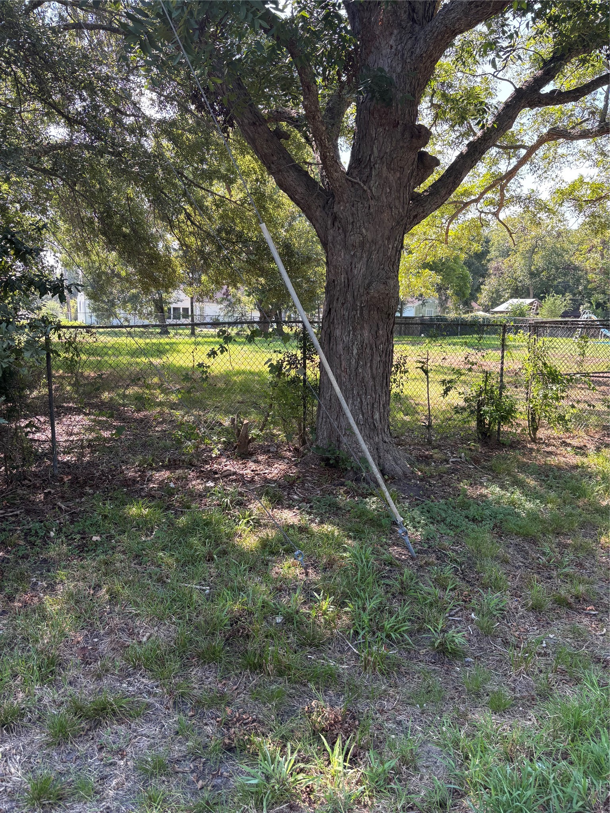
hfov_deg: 53.1
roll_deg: -0.6
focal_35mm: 26
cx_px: 305
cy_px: 406
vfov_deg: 67.3
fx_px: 611
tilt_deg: -9.6
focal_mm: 5.96
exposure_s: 1/251
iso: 50
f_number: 1.6
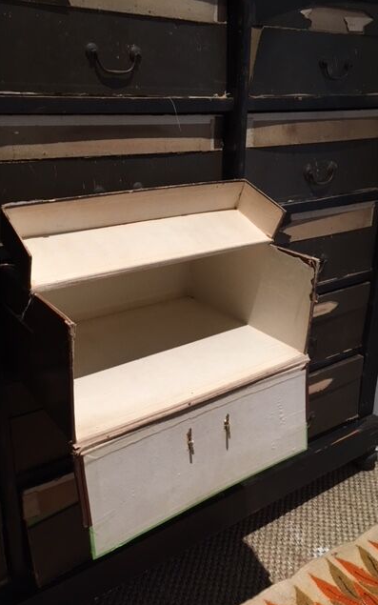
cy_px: 303
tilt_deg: -21.6
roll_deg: +0.4
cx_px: 165
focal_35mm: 31
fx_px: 511
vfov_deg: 61.2
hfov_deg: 40.5
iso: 125
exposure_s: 1/33
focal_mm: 4.15
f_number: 2.2
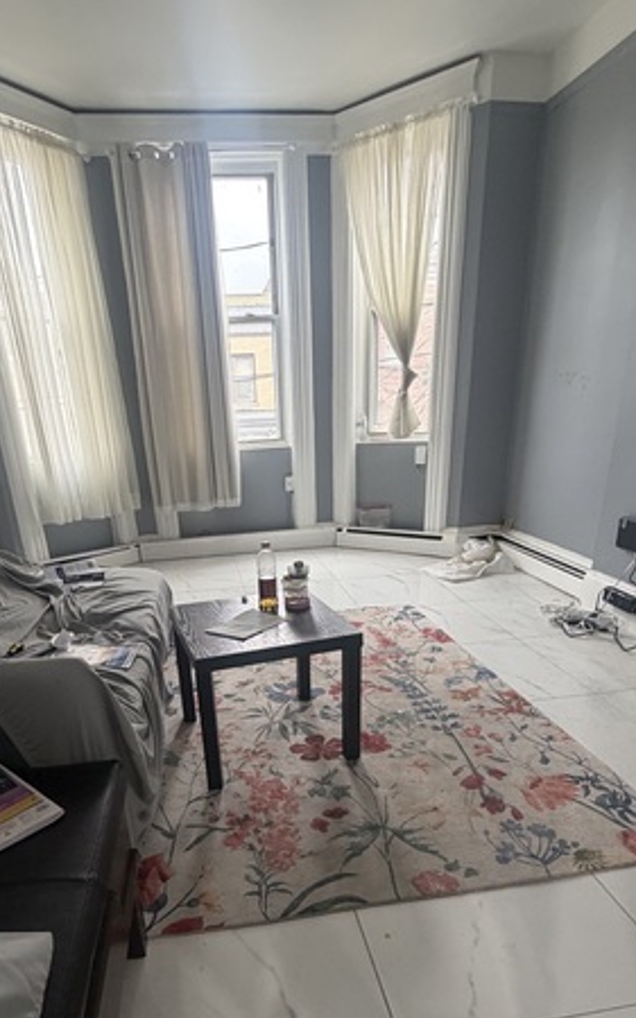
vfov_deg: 77.4
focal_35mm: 22
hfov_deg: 54.9
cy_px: 668
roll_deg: +2.1
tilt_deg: -23.6
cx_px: 285
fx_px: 611
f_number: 2.2
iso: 250
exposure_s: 1/60
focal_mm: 2.22
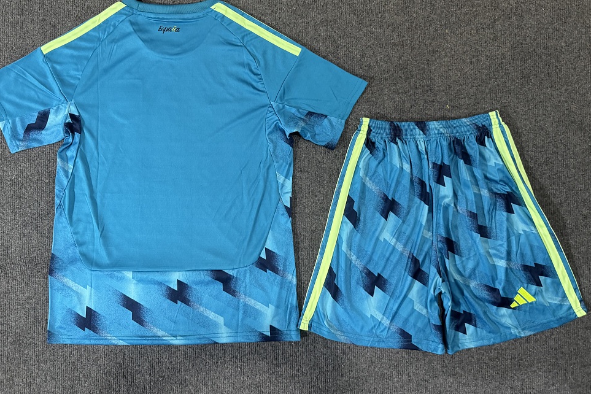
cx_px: 279
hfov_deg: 65.4
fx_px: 460
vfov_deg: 46.1
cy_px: 155
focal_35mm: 28
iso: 400
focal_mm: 6.76
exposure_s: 1/50
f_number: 1.78
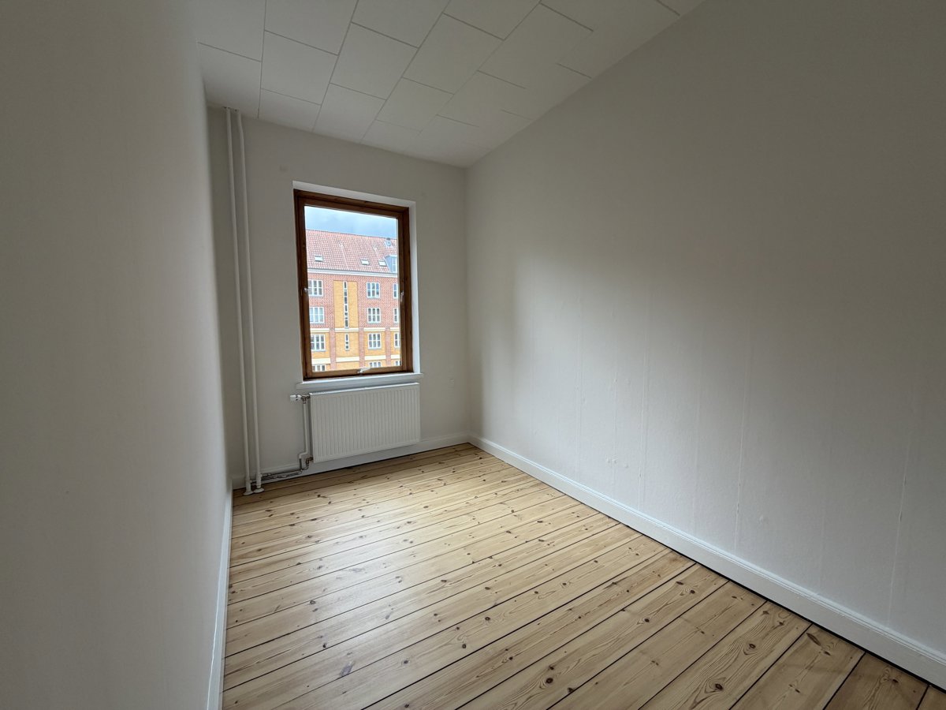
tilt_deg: -4.6
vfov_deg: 85.7
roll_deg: +0.5
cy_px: 355
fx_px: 383
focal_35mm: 14
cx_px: 473
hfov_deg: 102.1
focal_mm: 2.22
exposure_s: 1/121
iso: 50
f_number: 2.2
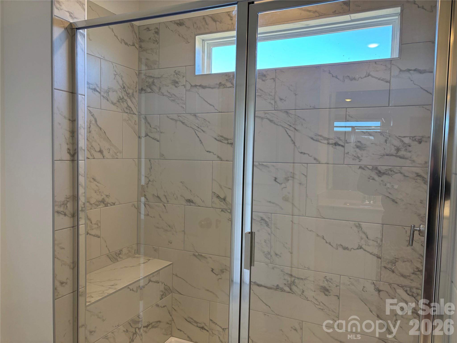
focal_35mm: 26
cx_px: 228
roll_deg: -1.4
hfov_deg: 67.3
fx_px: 343
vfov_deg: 53.1
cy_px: 172
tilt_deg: -3.6
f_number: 1.6
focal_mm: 5.96
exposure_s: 1/120
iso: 80
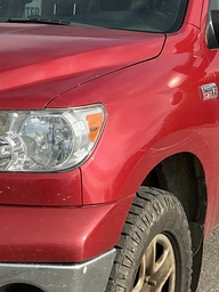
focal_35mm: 82
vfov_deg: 23.8
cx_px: 27
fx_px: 692
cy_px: 147
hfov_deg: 17.8
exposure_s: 1/1412
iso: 25
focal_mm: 3
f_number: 1.8
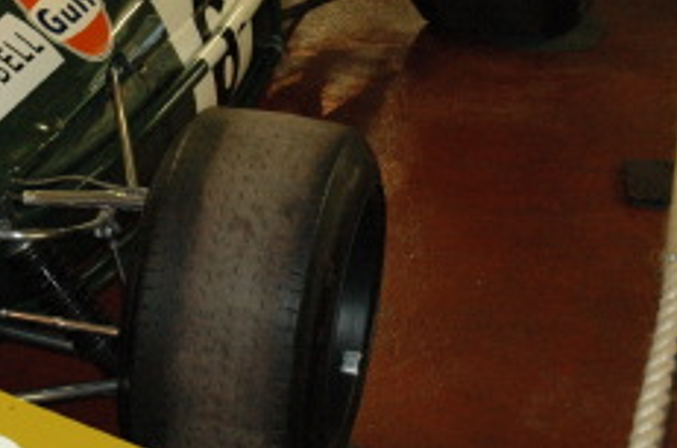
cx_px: -70
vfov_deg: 12.1
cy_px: 116
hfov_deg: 17.6
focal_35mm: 112
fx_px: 2109
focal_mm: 27
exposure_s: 1/60
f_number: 4
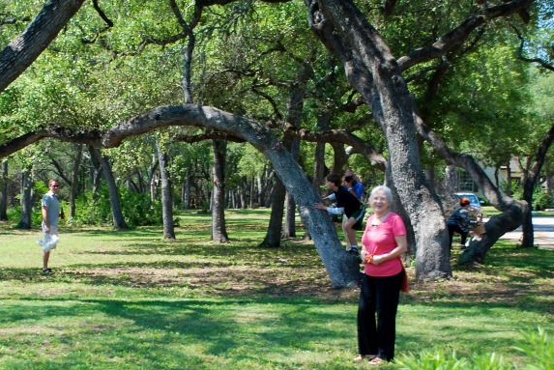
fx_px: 1446
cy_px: 231
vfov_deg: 14.6
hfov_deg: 21.6
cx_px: 210
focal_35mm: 94
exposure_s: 1/125
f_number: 5.6
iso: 100
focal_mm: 35
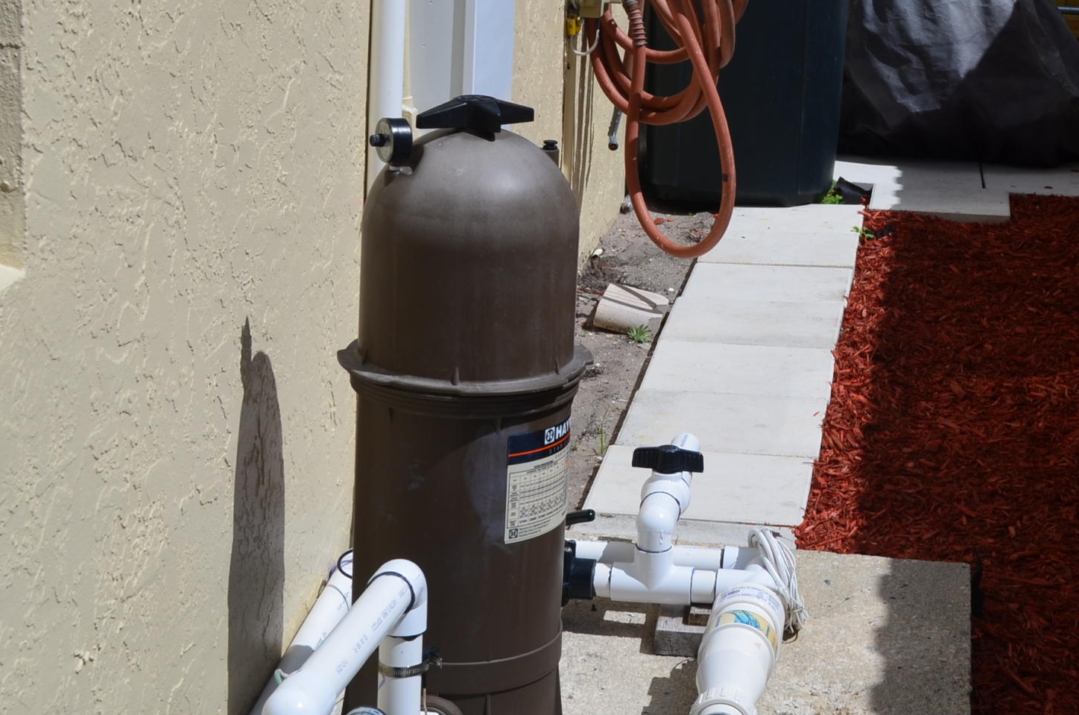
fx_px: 2602
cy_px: 171
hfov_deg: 22.9
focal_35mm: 87
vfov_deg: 15.6
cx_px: 956
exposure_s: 1/400
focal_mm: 28
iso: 100
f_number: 10
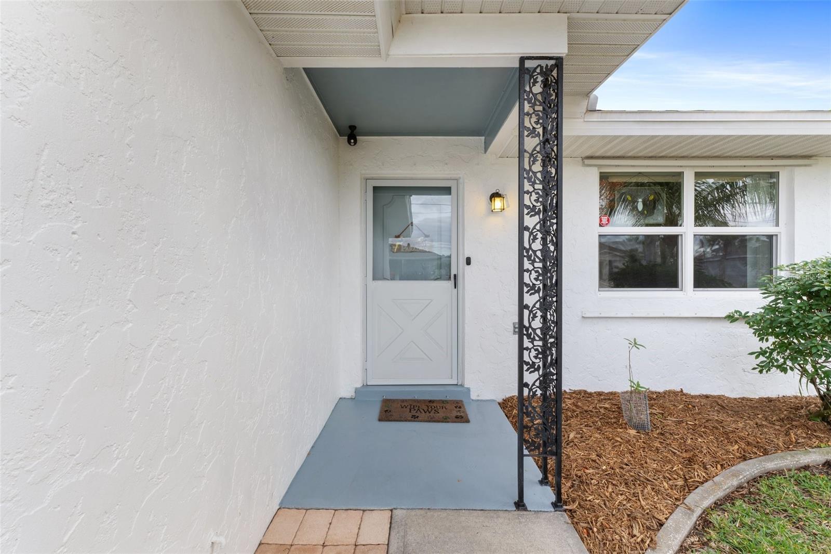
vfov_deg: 77.3
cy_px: 277
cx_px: 416
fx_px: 346
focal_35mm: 15
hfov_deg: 100.4
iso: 100
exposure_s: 1/10
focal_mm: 10
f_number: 8
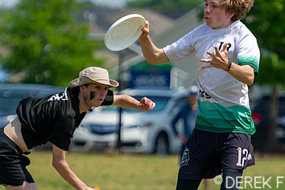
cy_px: 101
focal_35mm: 643
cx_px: 232
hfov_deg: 3.2
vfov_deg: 2.1
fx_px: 5090
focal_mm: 230
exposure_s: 1/2000
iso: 200
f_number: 4
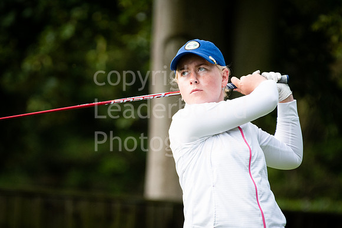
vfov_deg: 1.8
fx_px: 7126
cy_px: 114
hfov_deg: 2.7
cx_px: 171
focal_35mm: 750
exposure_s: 1/1250
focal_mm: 500
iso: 1250
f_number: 6.3
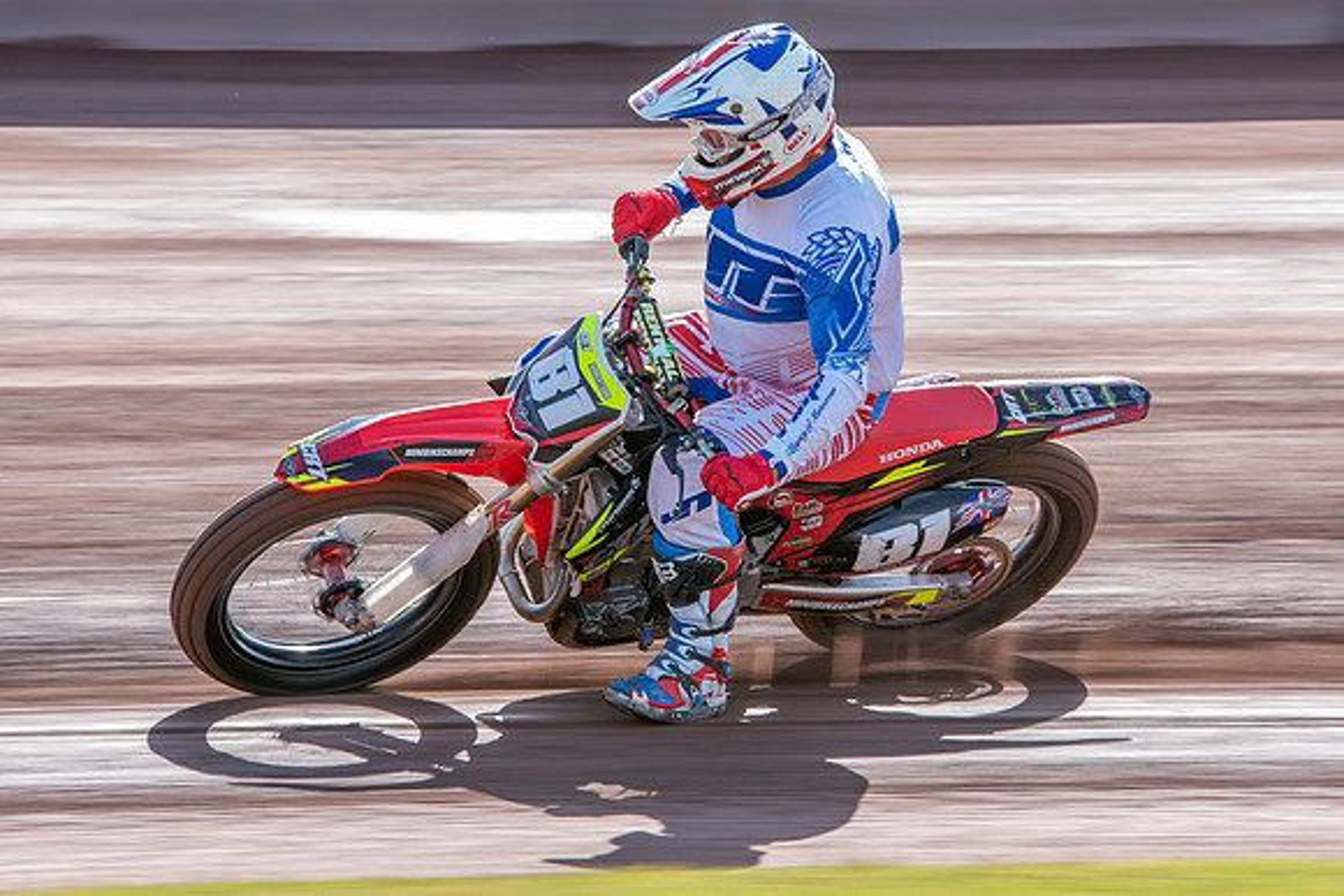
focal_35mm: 305
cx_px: 714
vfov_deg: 4.5
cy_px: 334
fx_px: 11389
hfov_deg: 6.8
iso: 200
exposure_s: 1/125
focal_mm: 200
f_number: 8
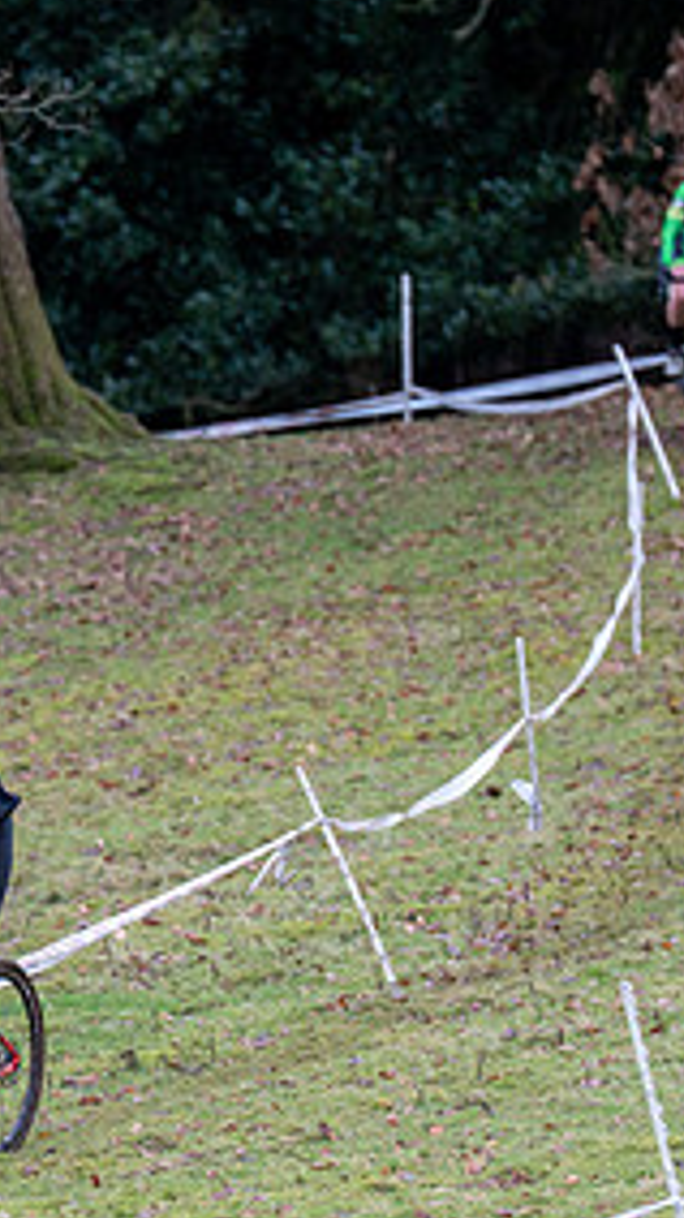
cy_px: 798
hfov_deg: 2.8
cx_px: -99
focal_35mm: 429
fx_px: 13845
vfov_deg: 5.0
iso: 1250
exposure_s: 1/1000
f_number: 3.2
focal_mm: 200
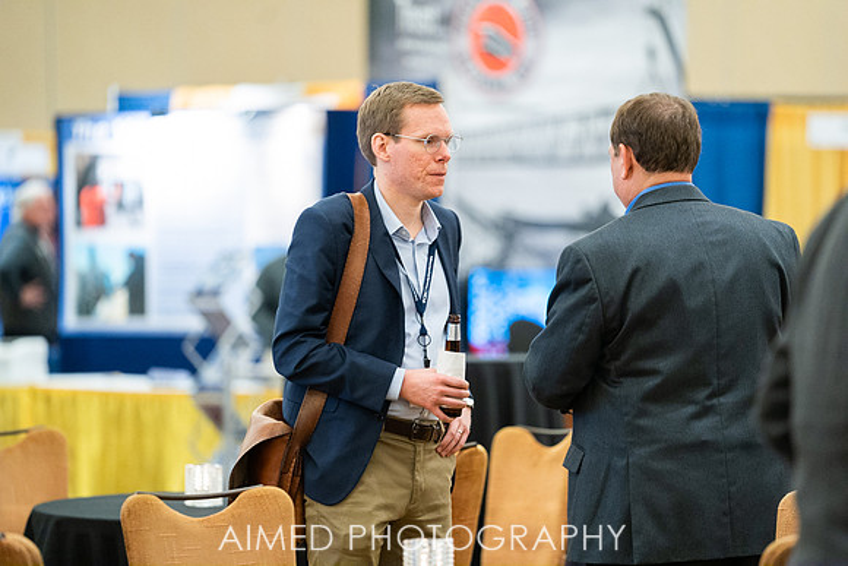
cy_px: 283
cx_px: 424
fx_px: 4712
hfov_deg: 10.3
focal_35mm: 200
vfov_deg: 6.9
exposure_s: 1/160
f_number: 2.8
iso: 3200
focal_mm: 200
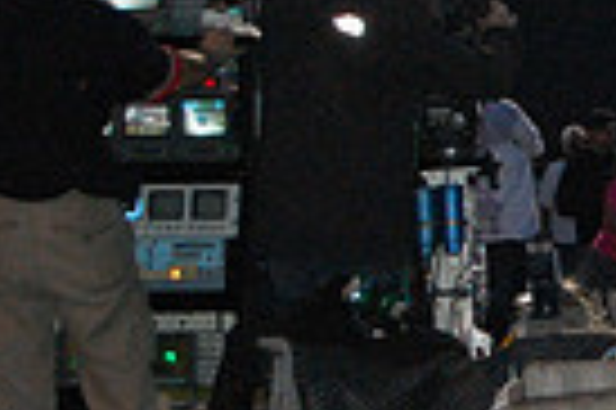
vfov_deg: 3.9
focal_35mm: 348
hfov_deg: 5.8
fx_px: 5949
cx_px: 1214
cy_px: 311
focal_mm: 55
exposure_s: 1/60
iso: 1600
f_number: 5.6
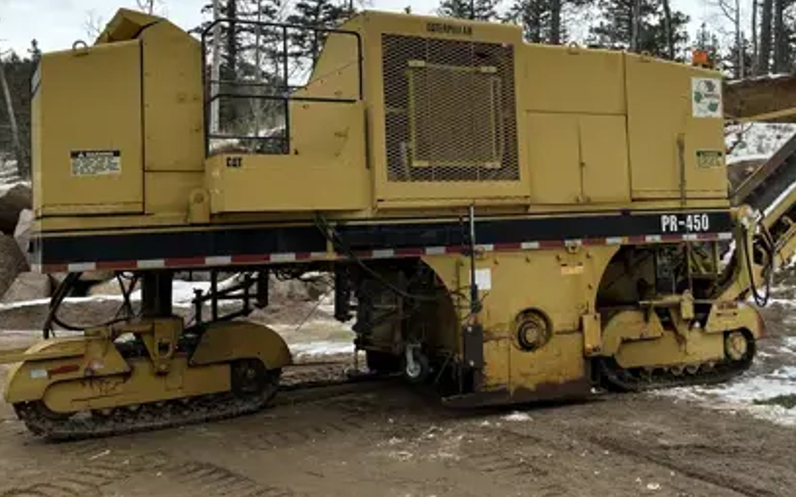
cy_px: 188
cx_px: 452
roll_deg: +0.1
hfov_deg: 49.2
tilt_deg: +2.2
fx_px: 867
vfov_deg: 31.8
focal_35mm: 40
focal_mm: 6.86
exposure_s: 1/1453
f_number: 1.78
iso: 80
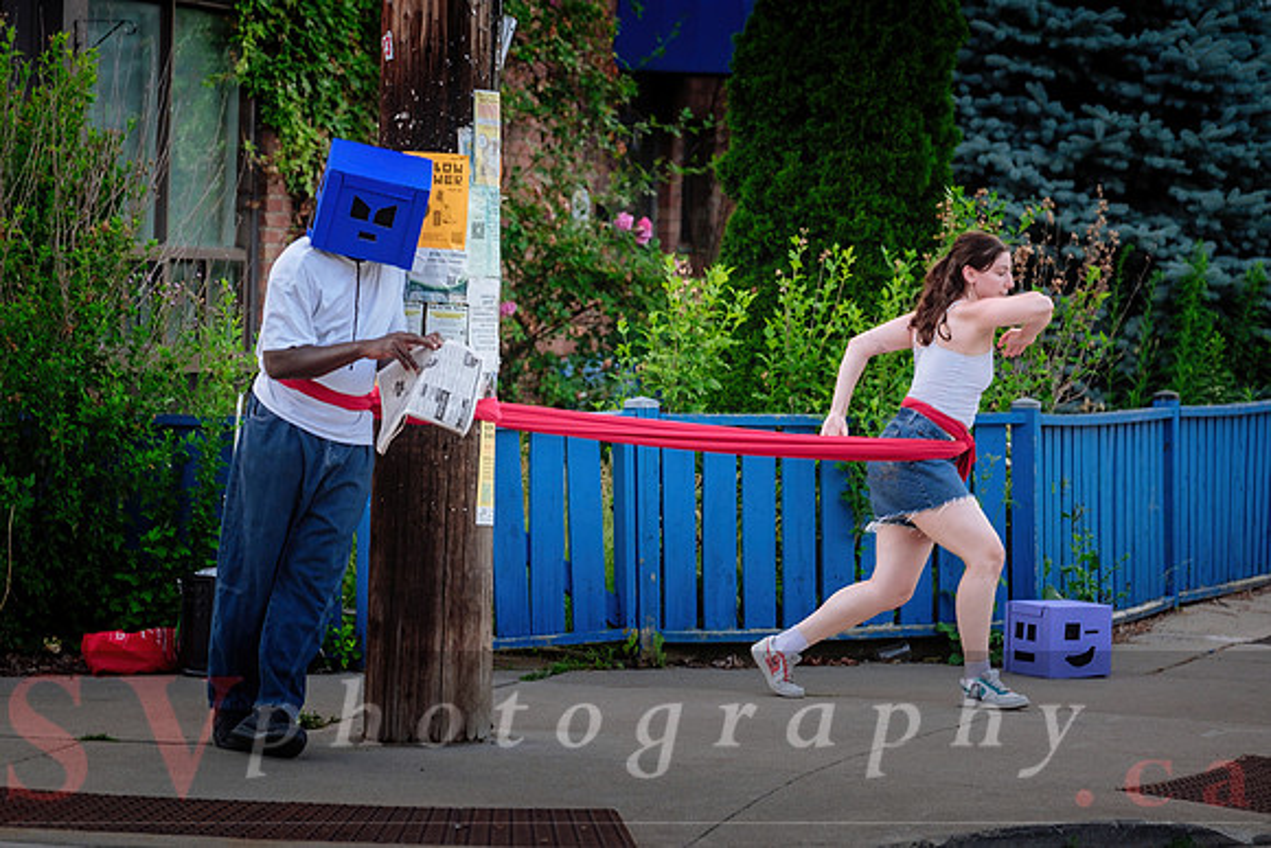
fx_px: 6290
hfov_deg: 11.5
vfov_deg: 7.7
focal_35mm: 178
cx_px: 527
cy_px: 403
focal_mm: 98.2
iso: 500
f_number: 2.8
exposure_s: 1/250
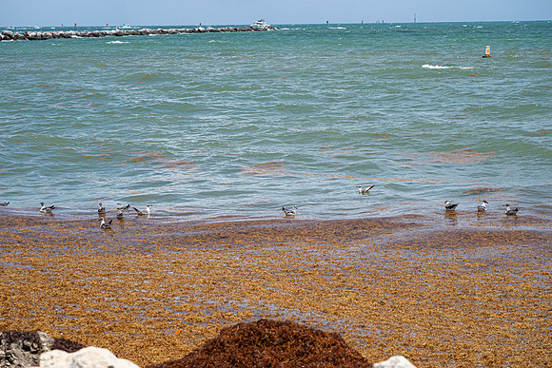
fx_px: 1610
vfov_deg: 13.0
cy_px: 184
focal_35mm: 105
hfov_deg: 19.5
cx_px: 276
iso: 640
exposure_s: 1/1250
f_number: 10
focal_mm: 105
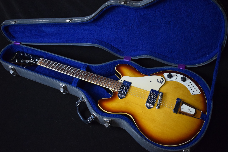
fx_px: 285
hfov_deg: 43.6
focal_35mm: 45
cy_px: 76
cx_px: 114
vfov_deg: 29.9
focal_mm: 30
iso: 3200
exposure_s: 1/60
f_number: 4.2
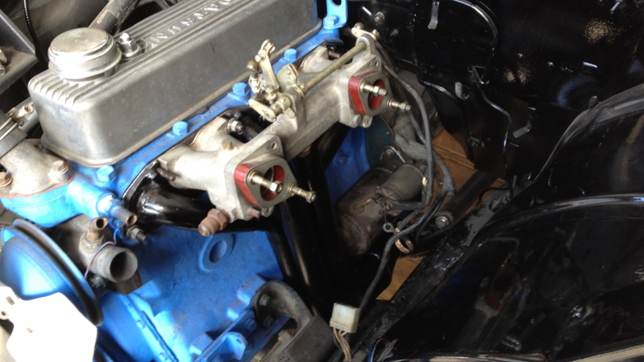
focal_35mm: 39
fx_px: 666
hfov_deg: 51.6
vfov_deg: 30.4
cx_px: 320
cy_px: 169
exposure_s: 1/30
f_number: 2.4
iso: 64
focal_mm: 4.28
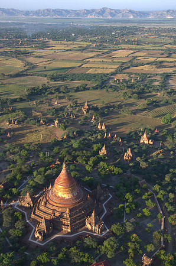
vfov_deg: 49.6
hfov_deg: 34.1
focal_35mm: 39
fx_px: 287
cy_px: 133
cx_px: 88
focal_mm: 26
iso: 100
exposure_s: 1/100
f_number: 5
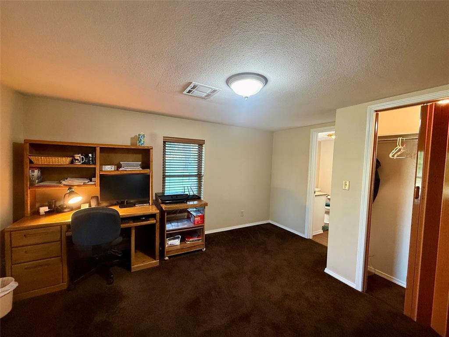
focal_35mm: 14
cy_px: 168
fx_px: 182
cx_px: 224
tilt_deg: -2.5
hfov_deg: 102.1
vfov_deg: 85.7
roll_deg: -2.3
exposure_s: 1/60
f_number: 2.2
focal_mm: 2.22
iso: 400
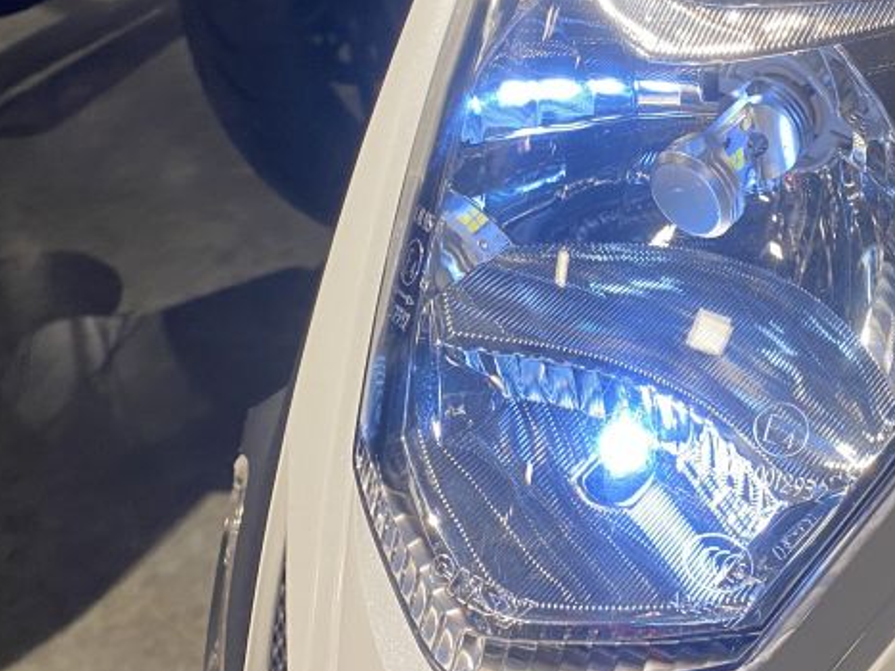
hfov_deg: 32.0
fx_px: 1525
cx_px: 696
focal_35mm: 59
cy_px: 174
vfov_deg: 24.5
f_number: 1.8
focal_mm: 4.25
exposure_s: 1/50
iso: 100
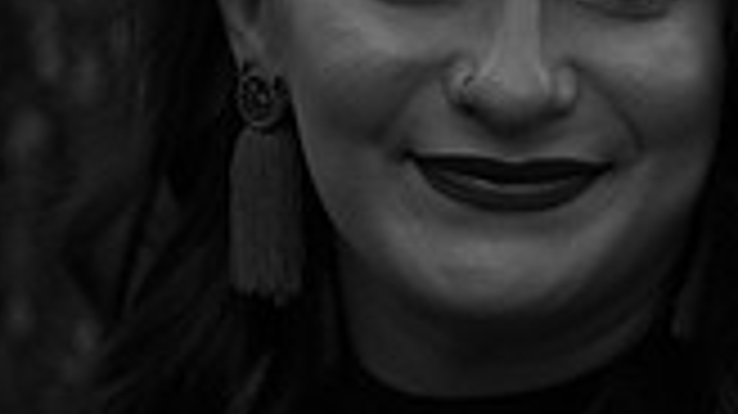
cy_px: 108
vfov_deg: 2.1
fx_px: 11264
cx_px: 603
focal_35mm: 576
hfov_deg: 3.8
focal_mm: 200
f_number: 2.8
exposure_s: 1/250
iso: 2000
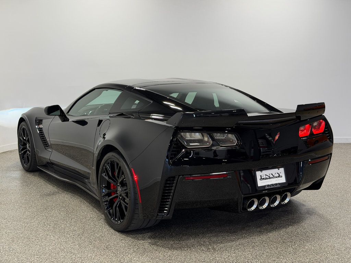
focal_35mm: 48
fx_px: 487
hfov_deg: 39.7
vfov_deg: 30.3
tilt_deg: -8.1
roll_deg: +0.5
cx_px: 176
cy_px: 132
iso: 50
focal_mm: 6.76
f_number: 1.78
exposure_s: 1/213
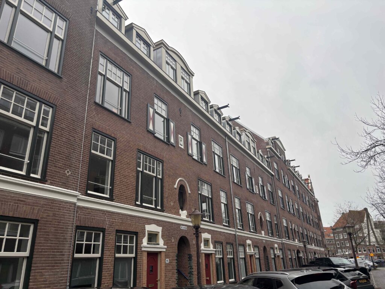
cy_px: 144
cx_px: 192
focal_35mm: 26
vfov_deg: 53.1
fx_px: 289
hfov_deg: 67.3
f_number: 1.6
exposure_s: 1/550
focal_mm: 5.96
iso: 50
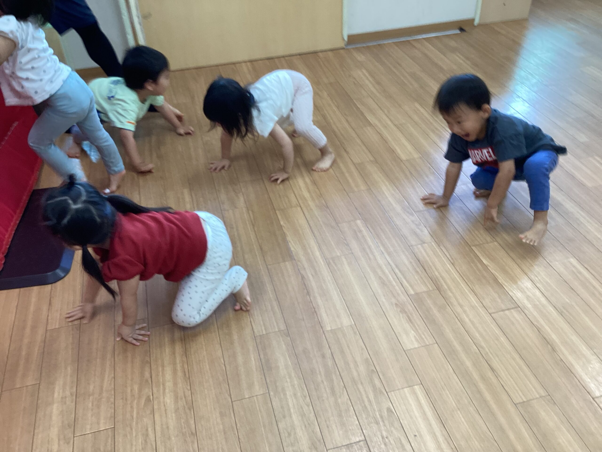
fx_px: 539
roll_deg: -0.3
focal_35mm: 31
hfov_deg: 58.4
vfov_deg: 45.4
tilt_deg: -37.8
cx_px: 301
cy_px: 226
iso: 64
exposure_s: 1/50
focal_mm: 3.3
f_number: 2.4
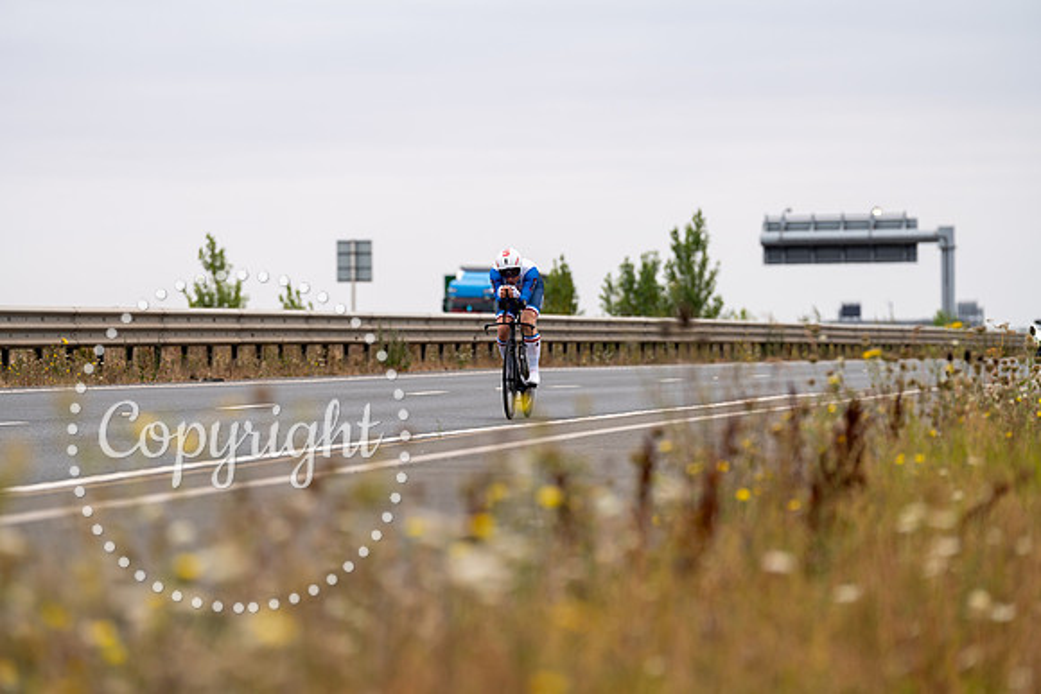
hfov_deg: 10.3
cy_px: 347
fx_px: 5784
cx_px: 520
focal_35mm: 200
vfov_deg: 6.9
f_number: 3.5
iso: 100
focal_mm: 200
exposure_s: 1/800
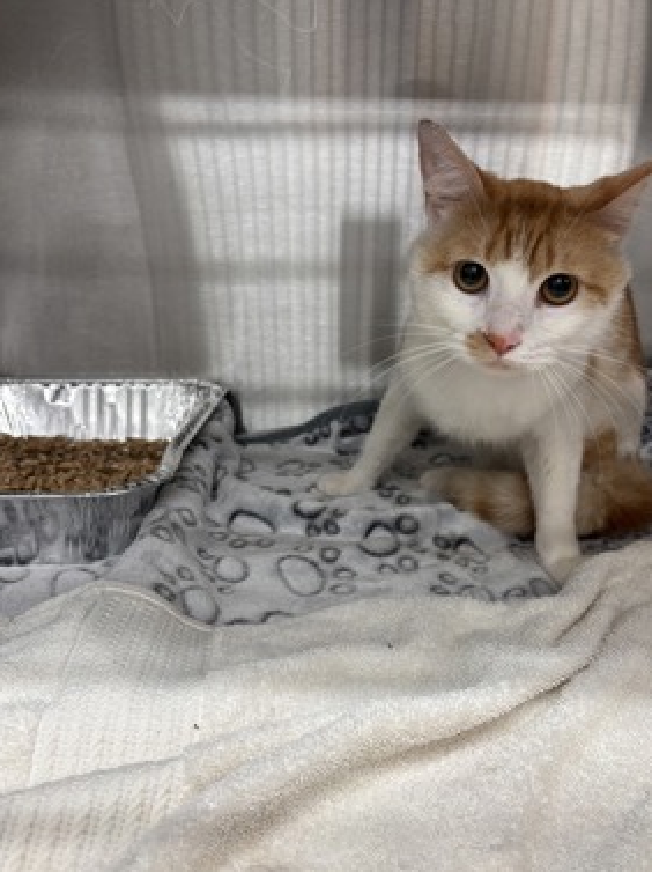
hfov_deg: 48.1
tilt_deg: -15.9
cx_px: 357
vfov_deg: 61.7
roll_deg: -2.4
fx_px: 730
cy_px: 439
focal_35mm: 29
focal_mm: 5.96
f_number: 1.6
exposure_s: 1/121
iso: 125
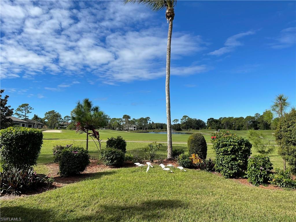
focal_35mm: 26
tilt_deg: +4.3
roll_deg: -0.3
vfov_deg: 53.1
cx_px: 148
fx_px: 222
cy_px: 111
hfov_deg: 67.3
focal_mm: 5.1
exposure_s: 1/4202
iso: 32
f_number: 1.6
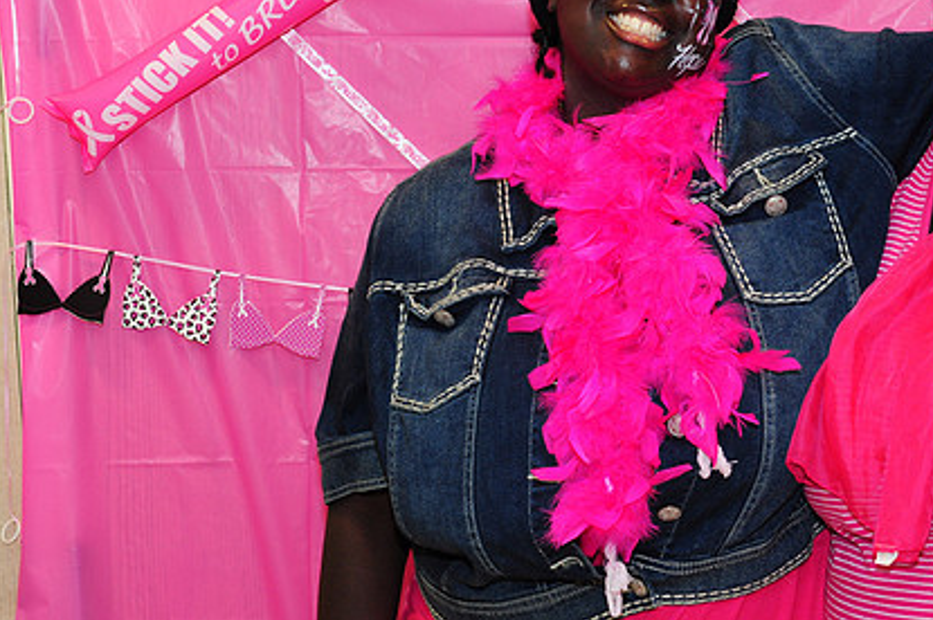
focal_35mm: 88
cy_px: 190
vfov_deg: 15.5
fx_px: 2279
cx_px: 625
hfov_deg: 23.0
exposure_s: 1/60
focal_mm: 42
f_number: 5.6
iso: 640
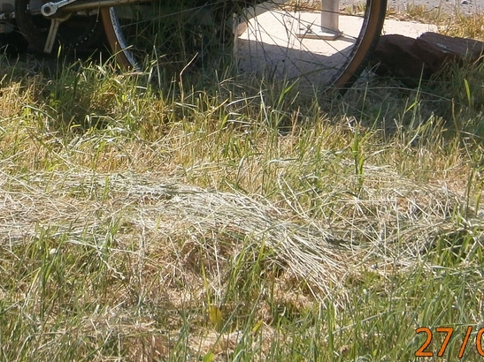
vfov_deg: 11.3
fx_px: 1803
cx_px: 35
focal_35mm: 129
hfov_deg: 15.1
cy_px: -51
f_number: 3.4
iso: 80
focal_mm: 8.3
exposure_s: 1/640
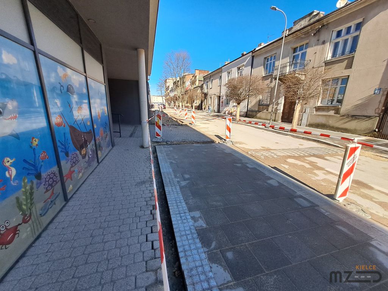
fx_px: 146
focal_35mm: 13
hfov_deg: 106.2
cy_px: 146
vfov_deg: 89.9
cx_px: 194
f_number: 2.2
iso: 40
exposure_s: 1/1152
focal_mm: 1.42
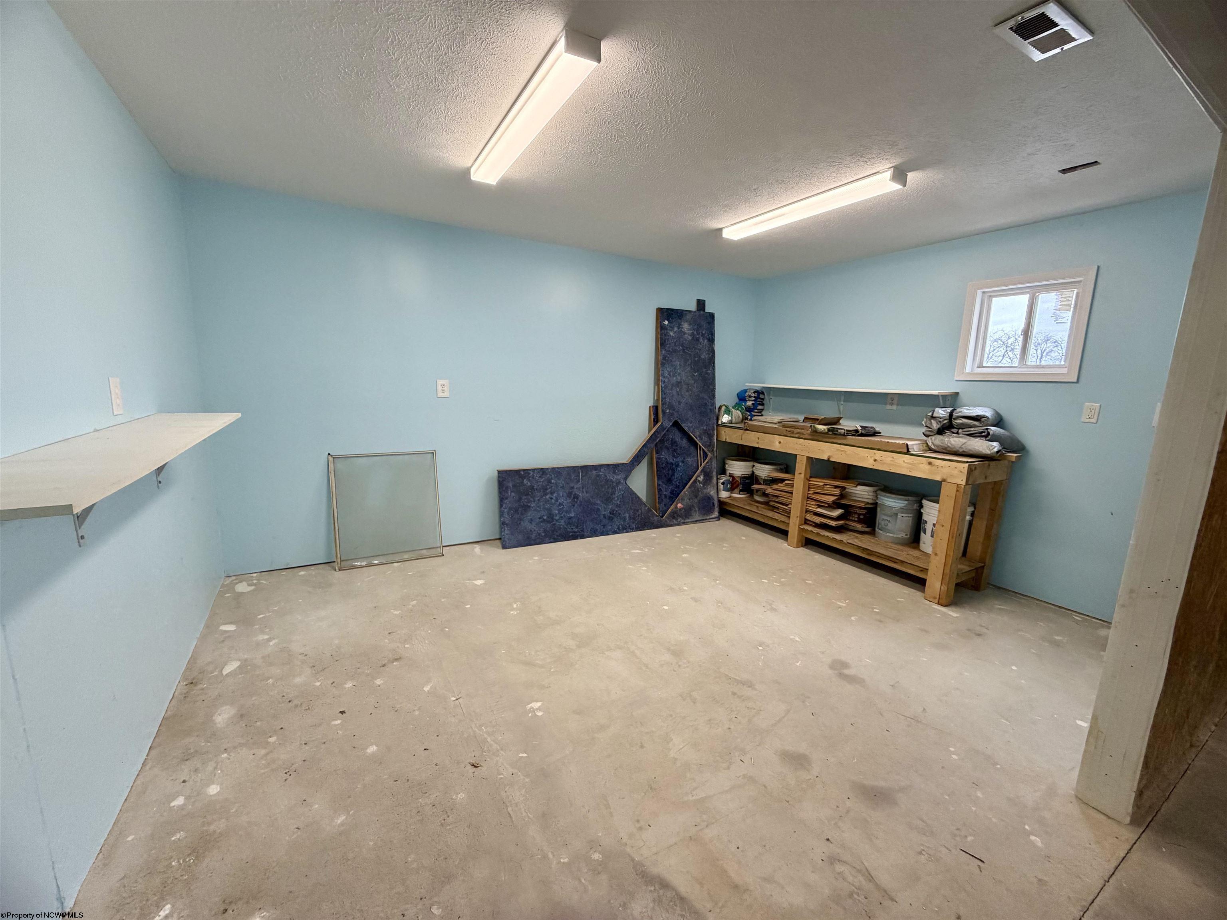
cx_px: 614
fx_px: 496
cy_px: 460
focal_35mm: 14
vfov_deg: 85.7
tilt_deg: -9.4
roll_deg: -2.2
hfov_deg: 102.1
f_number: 2.2
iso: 200
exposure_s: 1/120
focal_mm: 2.22
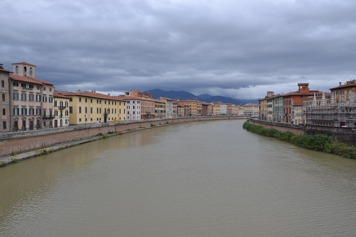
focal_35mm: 27
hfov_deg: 67.4
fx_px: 267
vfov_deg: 47.9
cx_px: 178
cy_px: 118
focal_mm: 18
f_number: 5.6
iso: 110
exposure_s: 1/125
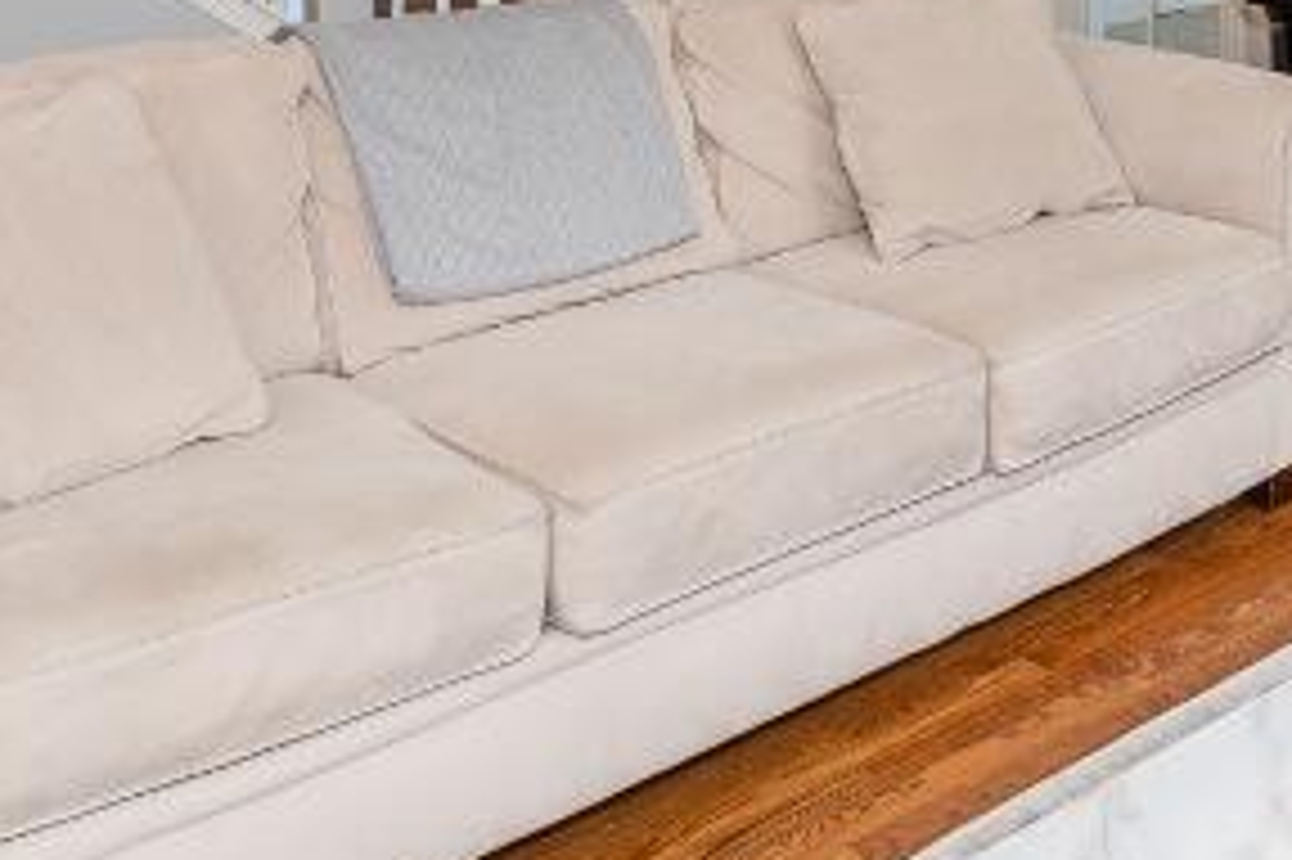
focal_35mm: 50
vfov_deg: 23.9
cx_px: 1184
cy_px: -241
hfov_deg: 36.9
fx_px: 1793
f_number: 4.5
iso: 100
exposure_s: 1/60
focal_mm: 14
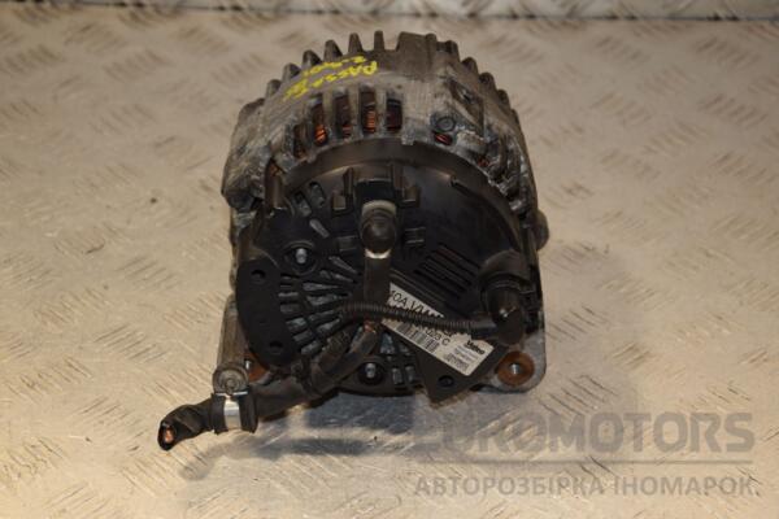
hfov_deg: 20.6
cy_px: 260
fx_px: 2142
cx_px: 390
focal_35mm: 99
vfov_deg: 13.8
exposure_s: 1/200
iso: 800
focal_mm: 66
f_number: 6.3
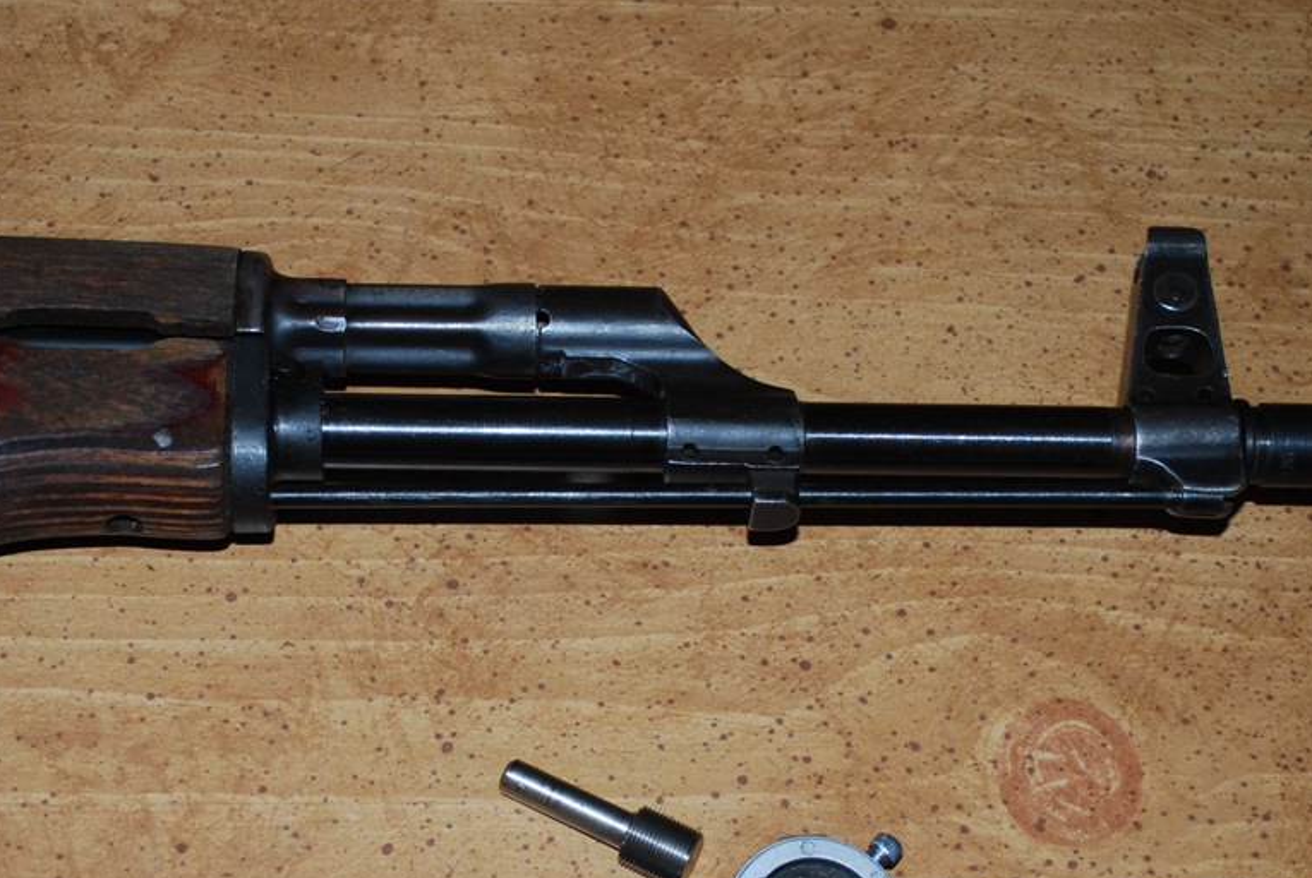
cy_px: 550
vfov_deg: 17.1
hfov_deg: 25.4
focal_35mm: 80
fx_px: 2910
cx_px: 547
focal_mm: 35
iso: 200
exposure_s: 1/60
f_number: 5.3
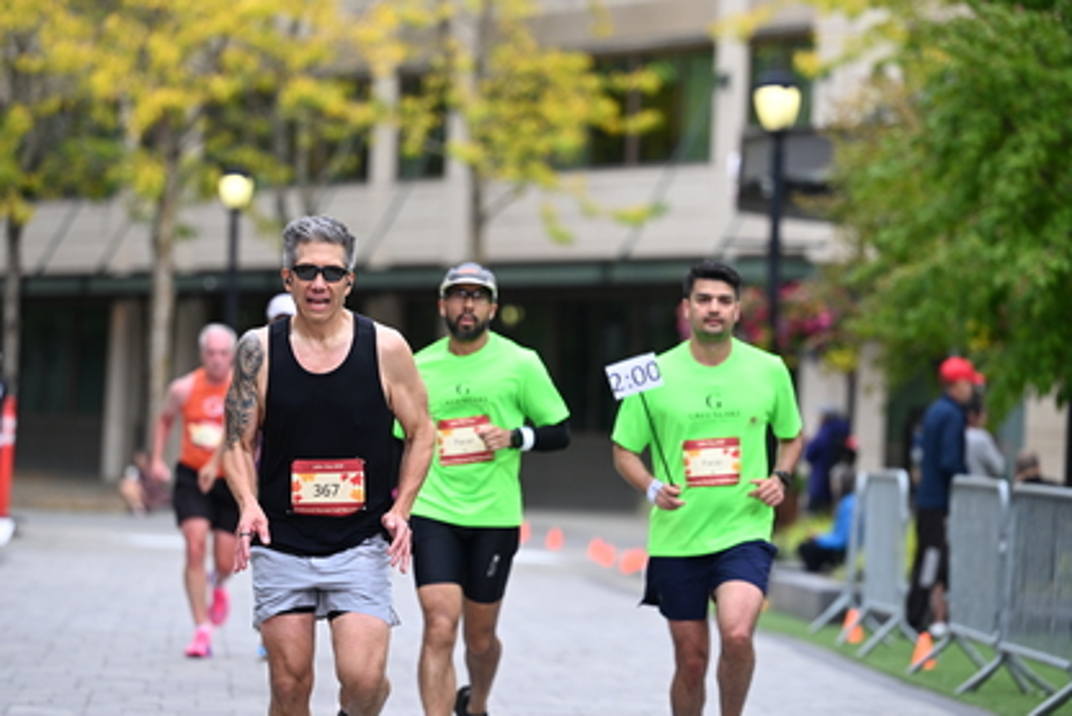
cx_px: 482
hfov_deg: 11.1
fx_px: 5513
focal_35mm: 185
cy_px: 357
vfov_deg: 7.4
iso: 640
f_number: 2.8
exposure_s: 1/2000
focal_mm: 140
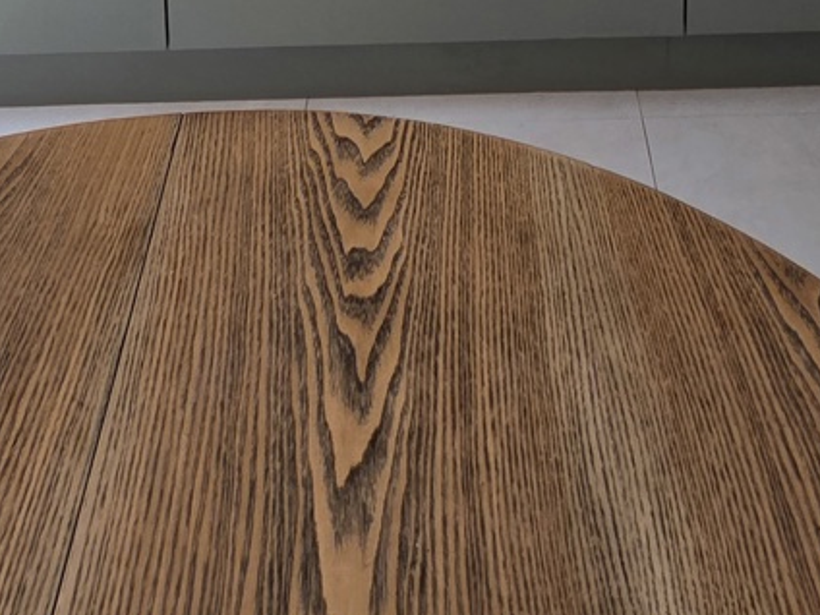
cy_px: -516
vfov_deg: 20.3
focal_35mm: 49
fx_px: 1161
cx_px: 536
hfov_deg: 38.5
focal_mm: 2.2
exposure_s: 1/195
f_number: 2.2
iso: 50
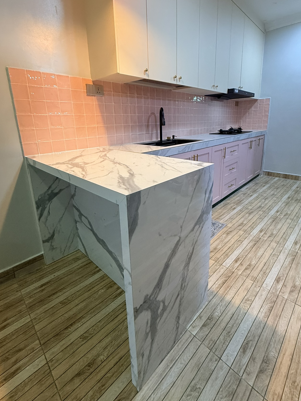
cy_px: 170
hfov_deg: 74.7
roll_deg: +0.1
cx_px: 157
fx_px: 197
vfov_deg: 90.4
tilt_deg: -14.2
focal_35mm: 17
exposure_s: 1/50
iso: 320
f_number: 2.2
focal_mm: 2.22
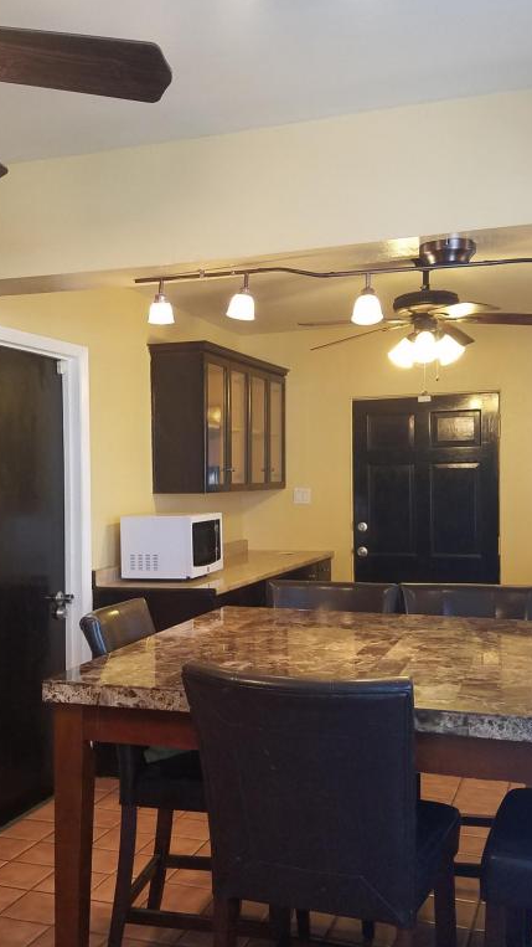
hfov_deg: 31.1
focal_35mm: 38
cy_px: 472
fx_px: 953
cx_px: 219
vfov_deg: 52.8
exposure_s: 1/60
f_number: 1.7
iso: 200
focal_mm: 4.2
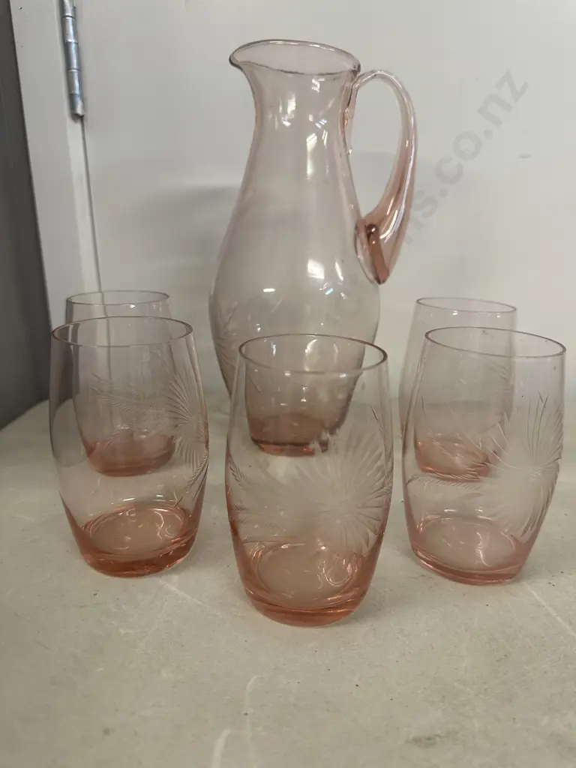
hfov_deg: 56.8
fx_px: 532
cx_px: 288
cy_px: 384
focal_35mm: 24
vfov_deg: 71.6
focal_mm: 6.86
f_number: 1.78
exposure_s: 1/100
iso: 200
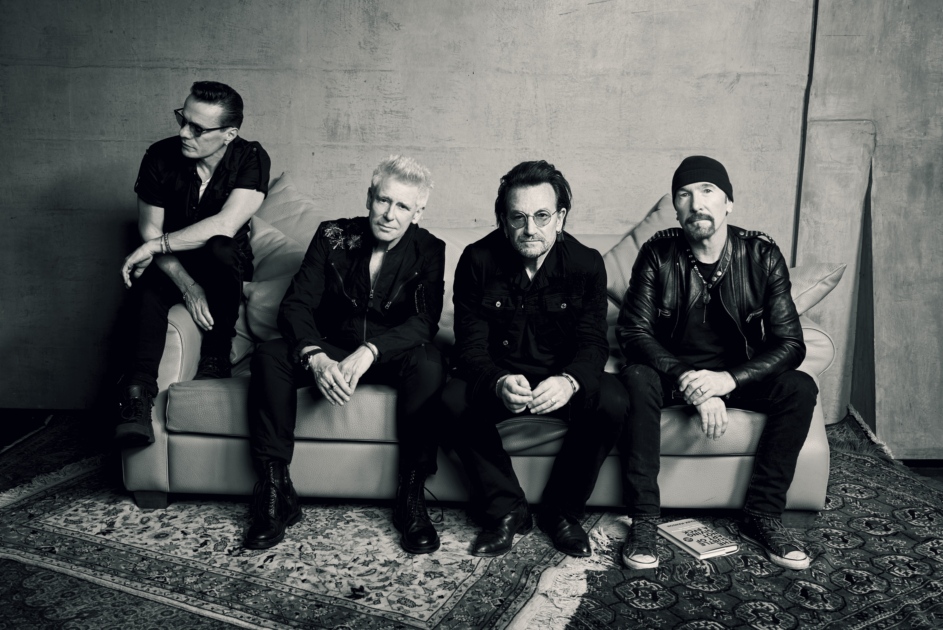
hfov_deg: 50.7
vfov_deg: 35.1
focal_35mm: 38
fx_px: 996
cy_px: 315
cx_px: 472
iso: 100
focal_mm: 38
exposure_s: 1/40
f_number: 8
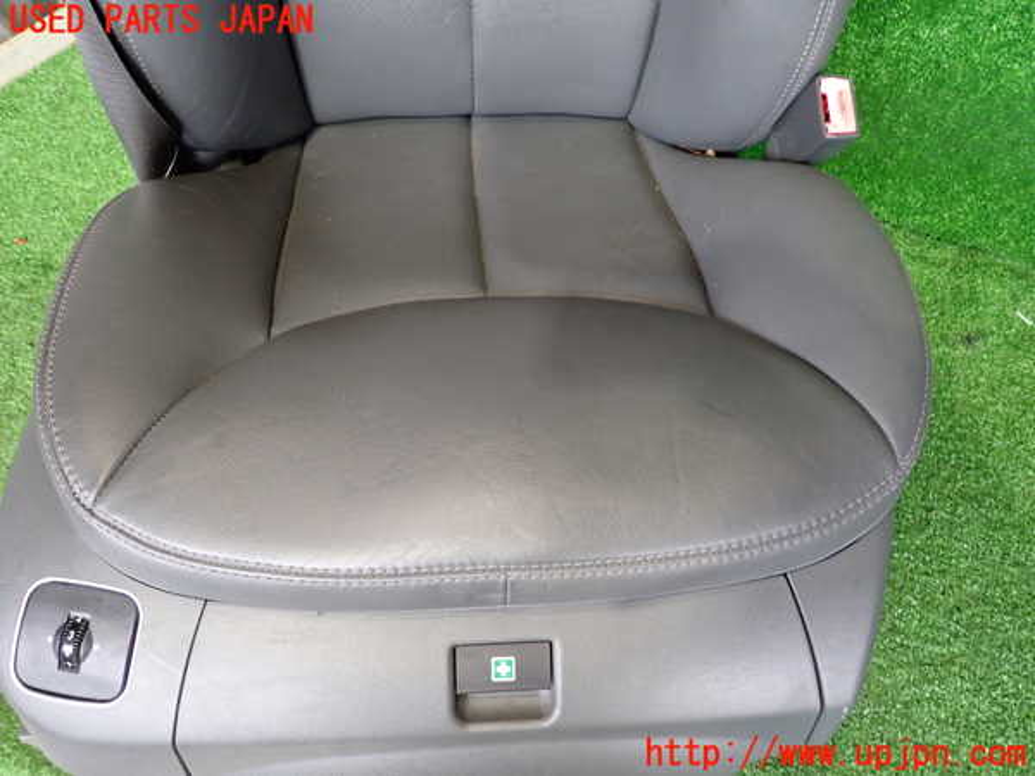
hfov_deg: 69.4
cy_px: 388
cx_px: 518
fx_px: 747
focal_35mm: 25
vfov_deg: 54.9
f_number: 2
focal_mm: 4.5
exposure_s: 1/30
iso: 320
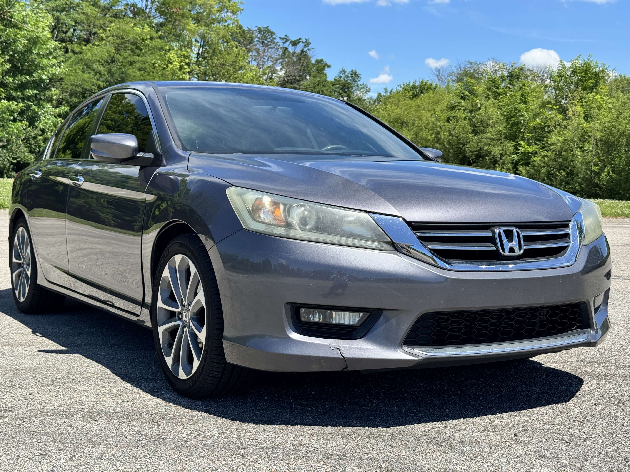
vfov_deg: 30.3
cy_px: 236
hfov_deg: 39.7
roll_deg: -1.2
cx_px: 315
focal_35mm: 48
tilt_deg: -4.7
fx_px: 874
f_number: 1.78
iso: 64
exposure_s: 1/2833
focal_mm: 6.76
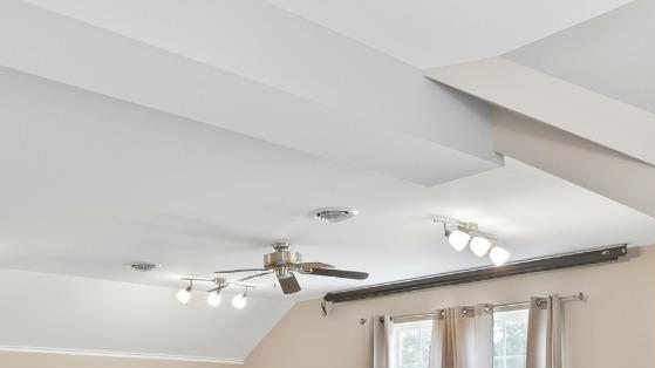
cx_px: 176
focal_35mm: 46
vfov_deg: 24.0
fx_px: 806
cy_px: 409
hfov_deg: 43.1
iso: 800
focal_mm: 16.5
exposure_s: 1.3
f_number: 8
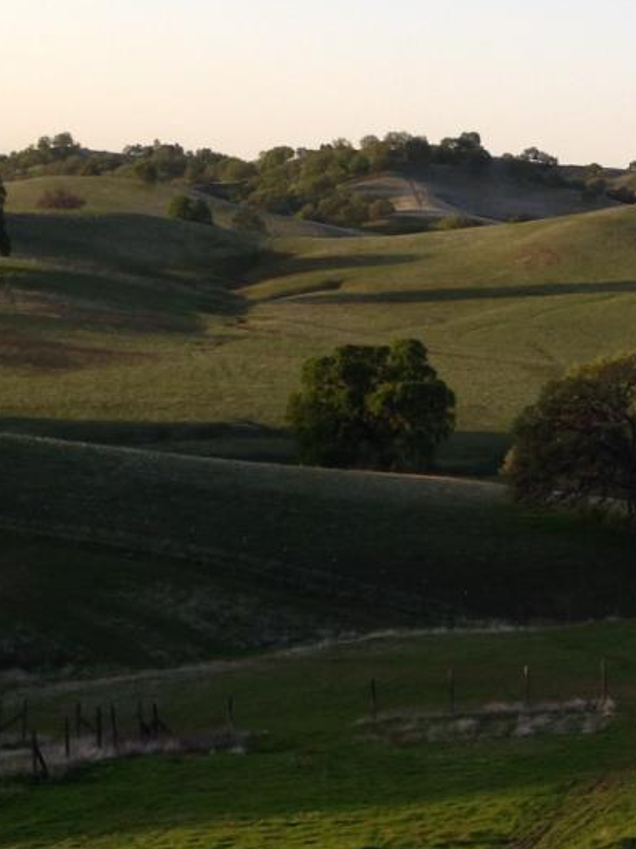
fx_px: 2304
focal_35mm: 94
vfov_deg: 20.6
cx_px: 721
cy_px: 669
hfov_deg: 15.3
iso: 50
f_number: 2.4
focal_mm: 4.12
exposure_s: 1/384
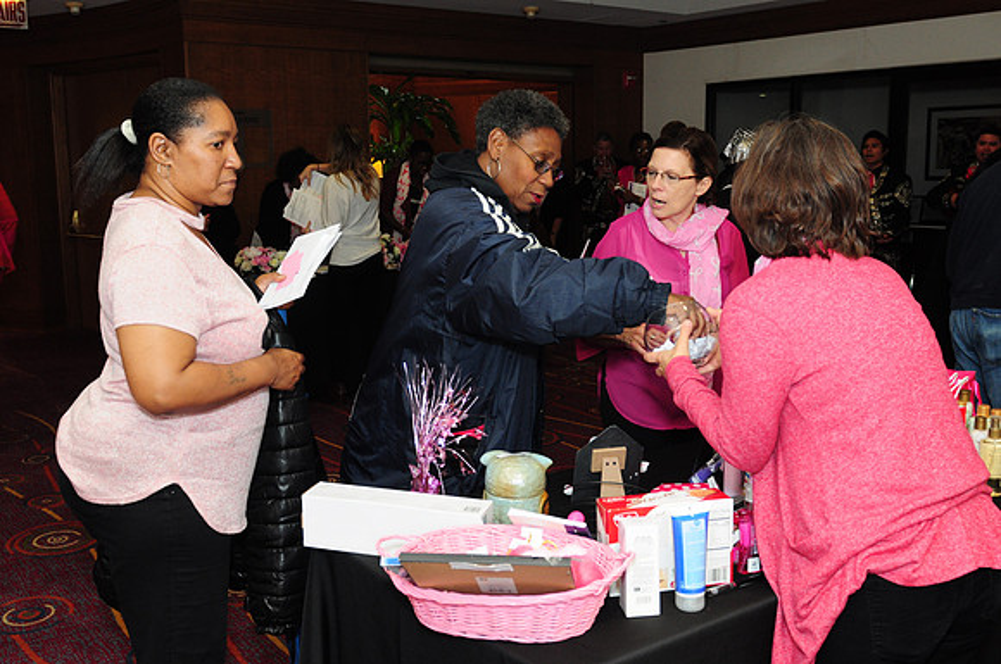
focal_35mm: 36
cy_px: 332
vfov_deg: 36.8
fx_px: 1000
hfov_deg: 53.2
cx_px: 500
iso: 800
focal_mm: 24
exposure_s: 1/60
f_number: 4.5
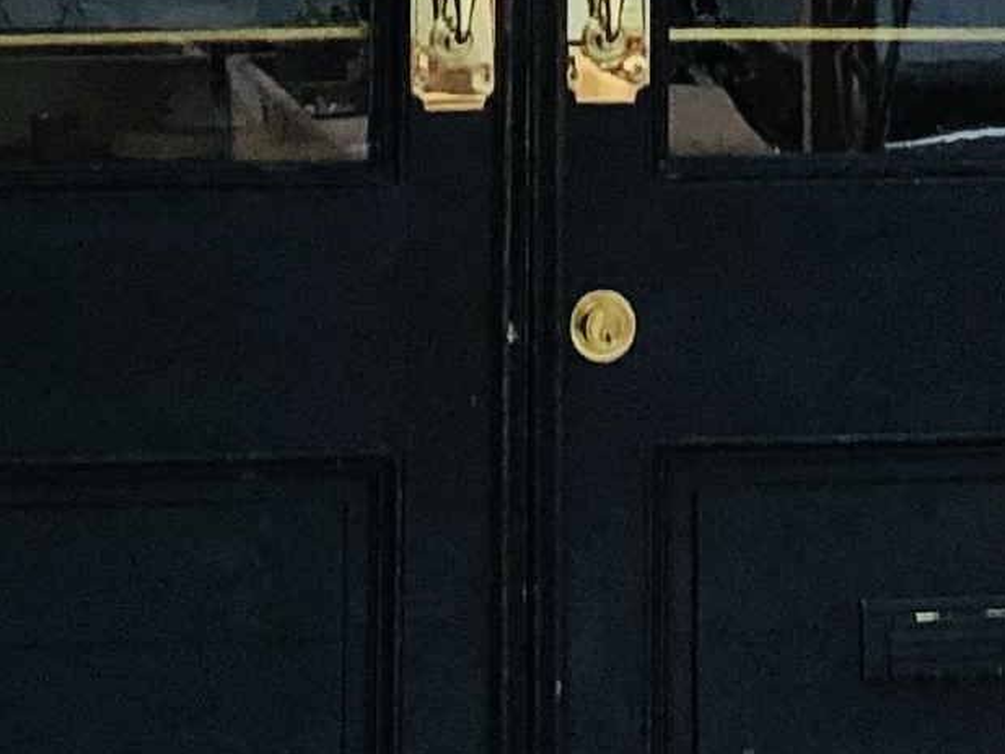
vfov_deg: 7.6
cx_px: 572
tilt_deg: +6.4
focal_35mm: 183
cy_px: -948
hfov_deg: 10.8
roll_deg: +0.0
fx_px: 5314
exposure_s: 1/24
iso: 40
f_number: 1.8
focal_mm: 3.99
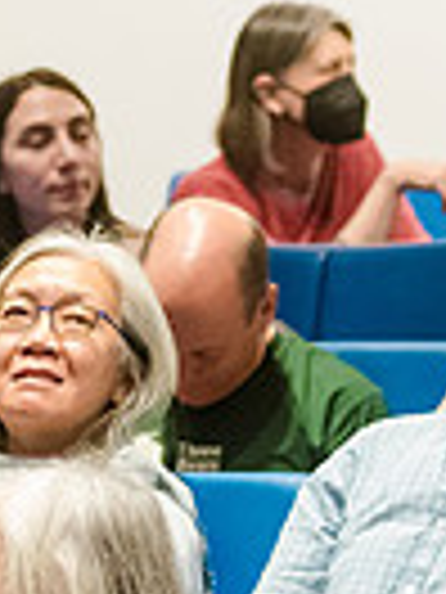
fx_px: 7301
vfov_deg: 4.7
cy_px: 362
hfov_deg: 3.5
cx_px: 505
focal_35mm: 425
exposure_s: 1/320
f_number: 4
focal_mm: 100
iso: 6400
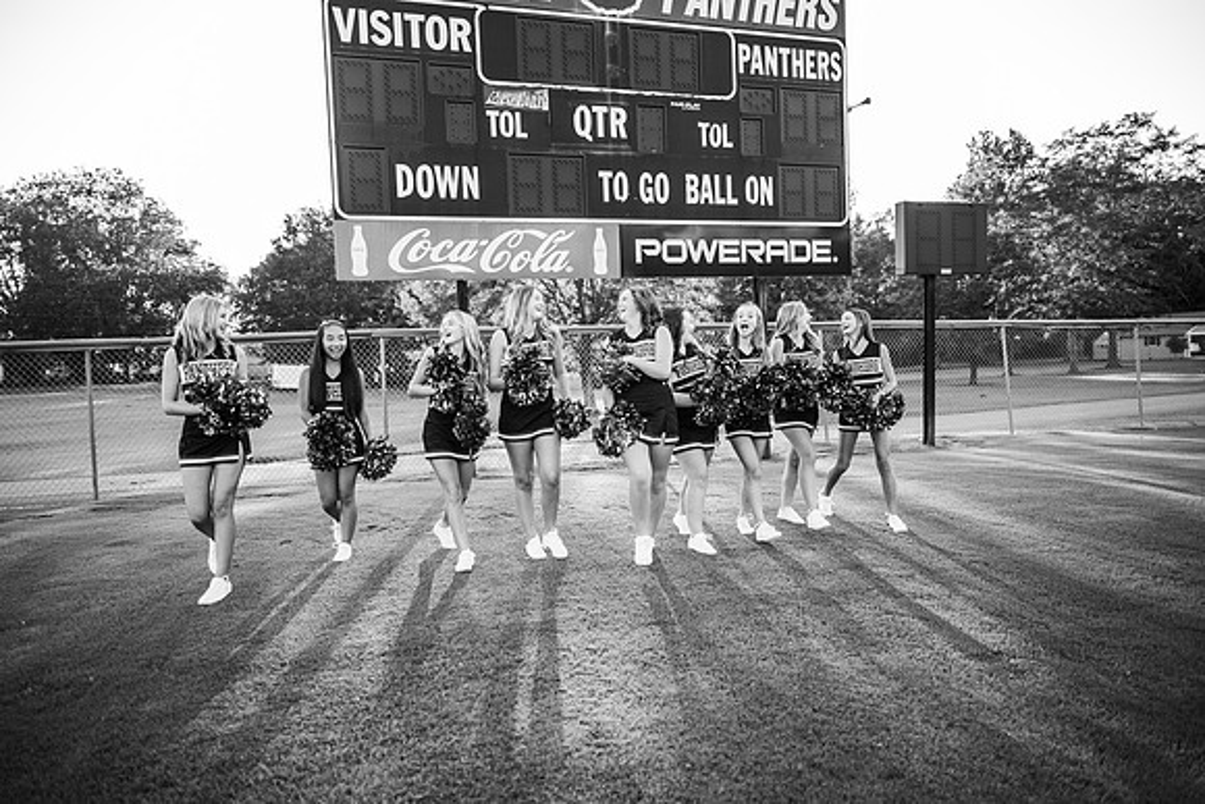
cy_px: 402
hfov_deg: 73.7
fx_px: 803
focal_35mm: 24
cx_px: 602
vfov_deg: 53.2
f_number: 2
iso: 125
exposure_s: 1/500
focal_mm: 24
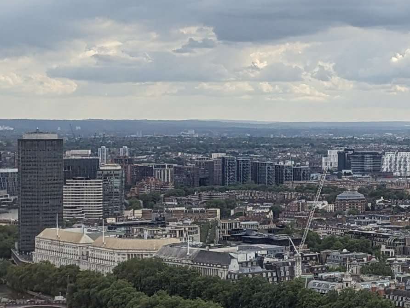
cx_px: 585
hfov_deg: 16.5
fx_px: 1303
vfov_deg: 13.5
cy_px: 166
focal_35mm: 110
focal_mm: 6.81
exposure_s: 1/1572
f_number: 1.85
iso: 45
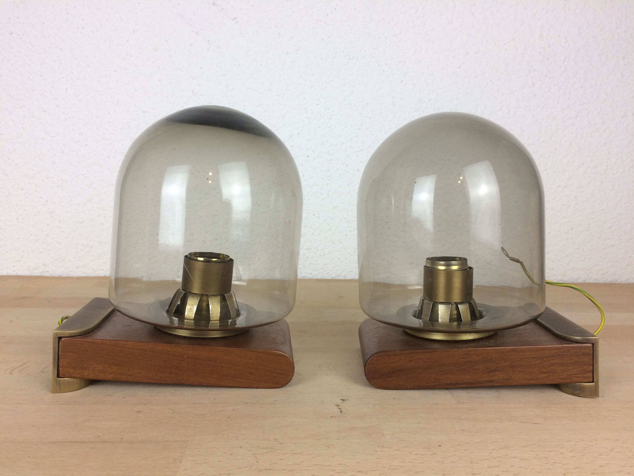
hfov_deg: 61.7
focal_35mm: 29
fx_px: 531
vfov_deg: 48.2
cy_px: 238
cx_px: 317
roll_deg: -1.7
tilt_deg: -5.7
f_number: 2.2
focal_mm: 4.15
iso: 64
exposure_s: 1/100
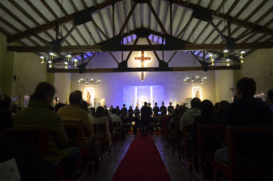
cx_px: 136
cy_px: 90
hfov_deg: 67.5
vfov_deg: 47.7
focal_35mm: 27
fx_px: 204
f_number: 3.5
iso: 450
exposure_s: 1/10
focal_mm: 18
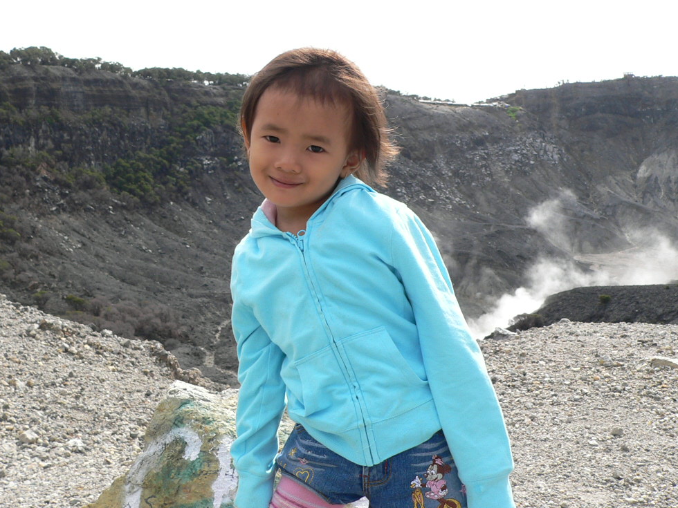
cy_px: 198
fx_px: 921
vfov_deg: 30.8
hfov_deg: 40.4
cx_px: 349
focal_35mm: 47
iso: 80
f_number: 4.6
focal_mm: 6
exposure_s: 1/320
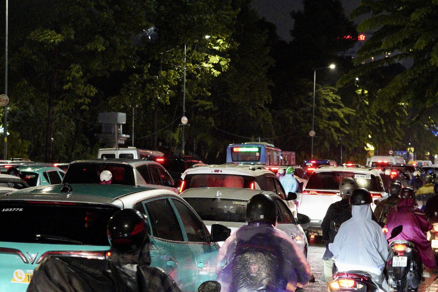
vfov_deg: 11.9
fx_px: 1399
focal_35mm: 115
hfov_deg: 17.8
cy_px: 180
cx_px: 223
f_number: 4
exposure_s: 1/200
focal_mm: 50
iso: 12800
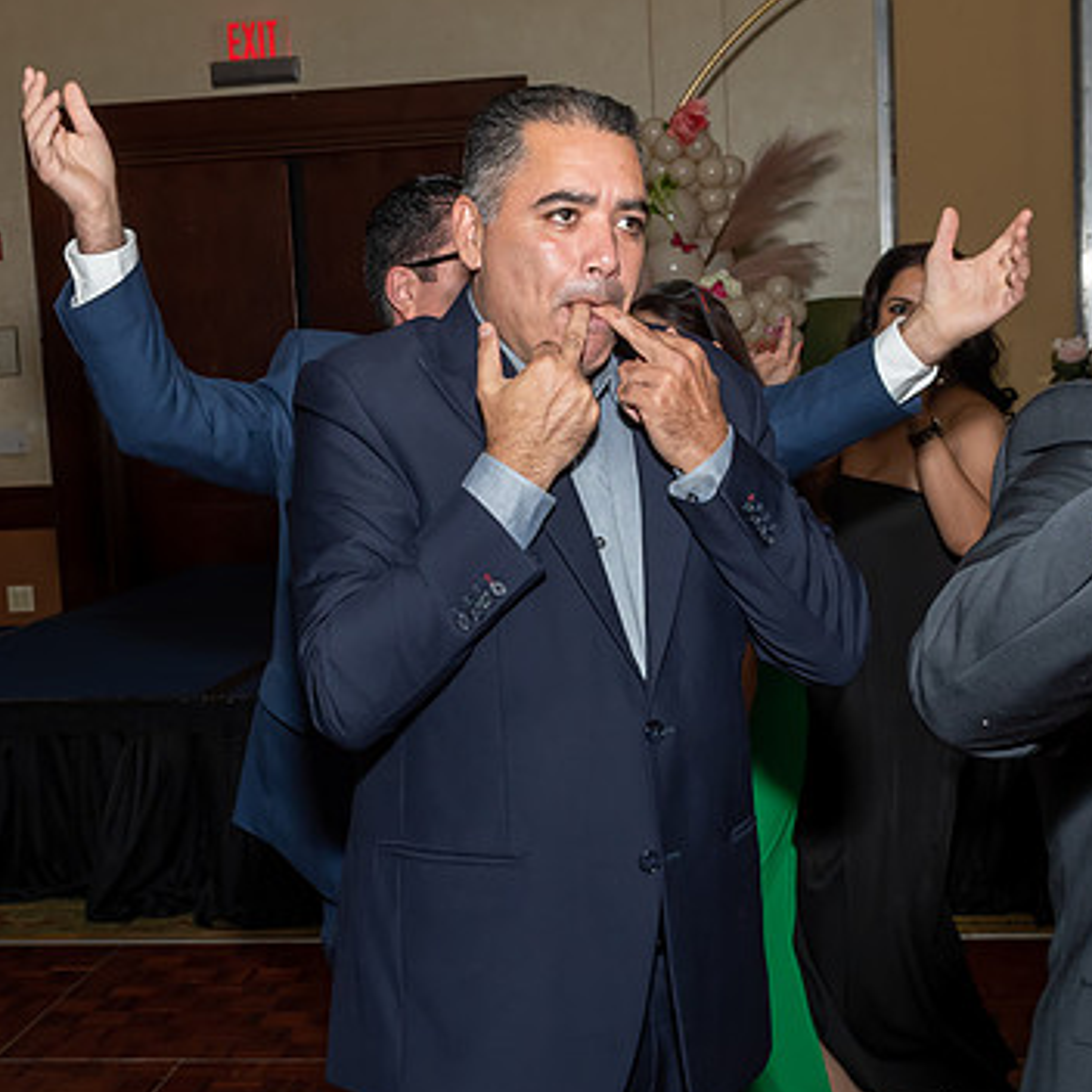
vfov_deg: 30.0
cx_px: 505
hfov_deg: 30.0
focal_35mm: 57
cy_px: 595
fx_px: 2034
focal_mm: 17
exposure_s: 1/250
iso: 400
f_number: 6.3
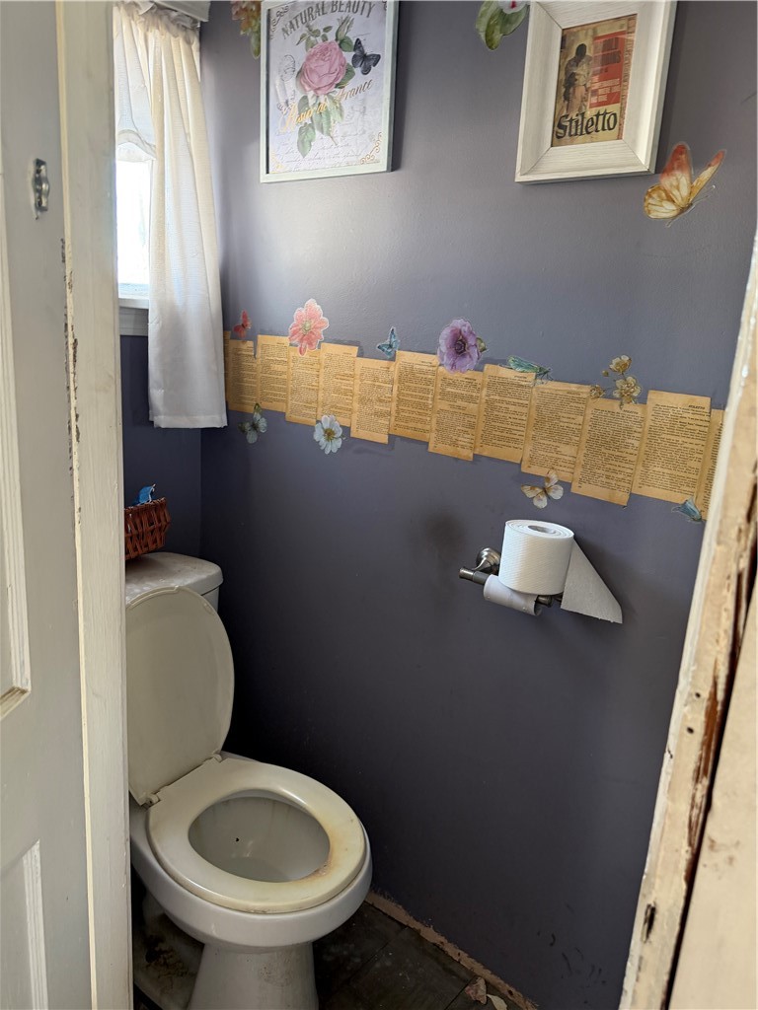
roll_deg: -3.8
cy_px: 505
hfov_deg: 56.8
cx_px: 379
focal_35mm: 24
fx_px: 701
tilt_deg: -12.9
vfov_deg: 71.6
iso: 250
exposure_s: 1/60
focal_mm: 6.76
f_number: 1.78
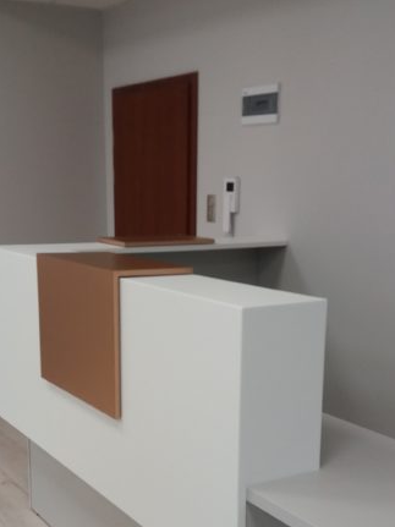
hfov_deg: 28.0
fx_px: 792
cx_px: 188
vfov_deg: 36.3
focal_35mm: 52
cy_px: 370
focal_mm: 3.7
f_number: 1.9
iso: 80
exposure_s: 1/50
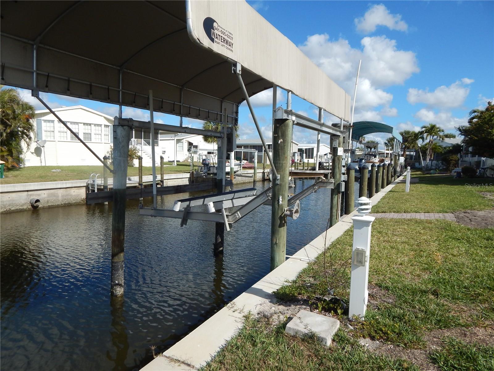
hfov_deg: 76.4
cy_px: 186
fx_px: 314
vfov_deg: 61.1
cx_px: 247
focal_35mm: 22
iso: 125
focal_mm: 4
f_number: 6
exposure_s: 1/800
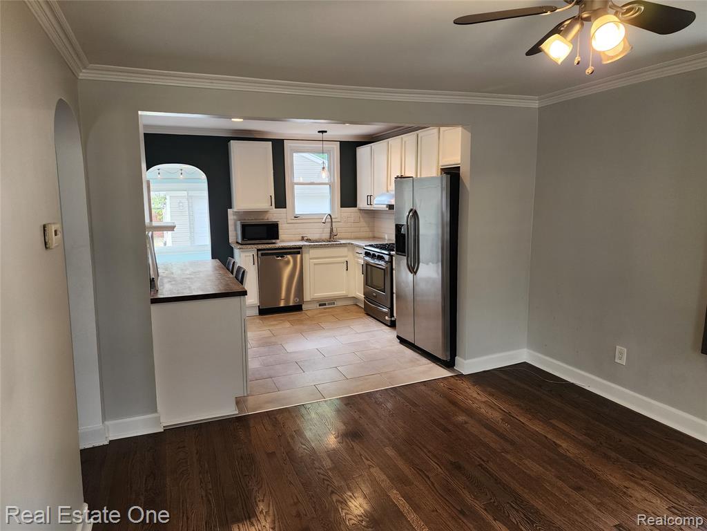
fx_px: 470
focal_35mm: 23
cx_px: 354
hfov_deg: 73.9
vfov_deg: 58.9
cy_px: 266
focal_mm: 6.4
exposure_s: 1/120
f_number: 1.8
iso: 160
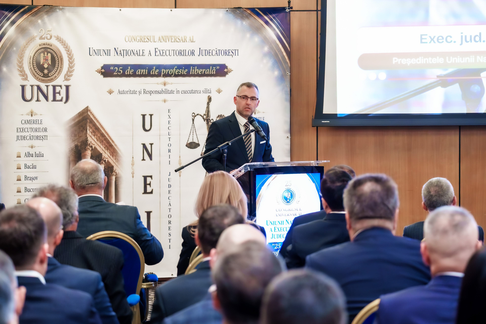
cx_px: 243
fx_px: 1841
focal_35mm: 136
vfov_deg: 10.1
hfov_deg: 15.0
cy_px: 162
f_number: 5.6
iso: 10000
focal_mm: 136.3
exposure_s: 1/100
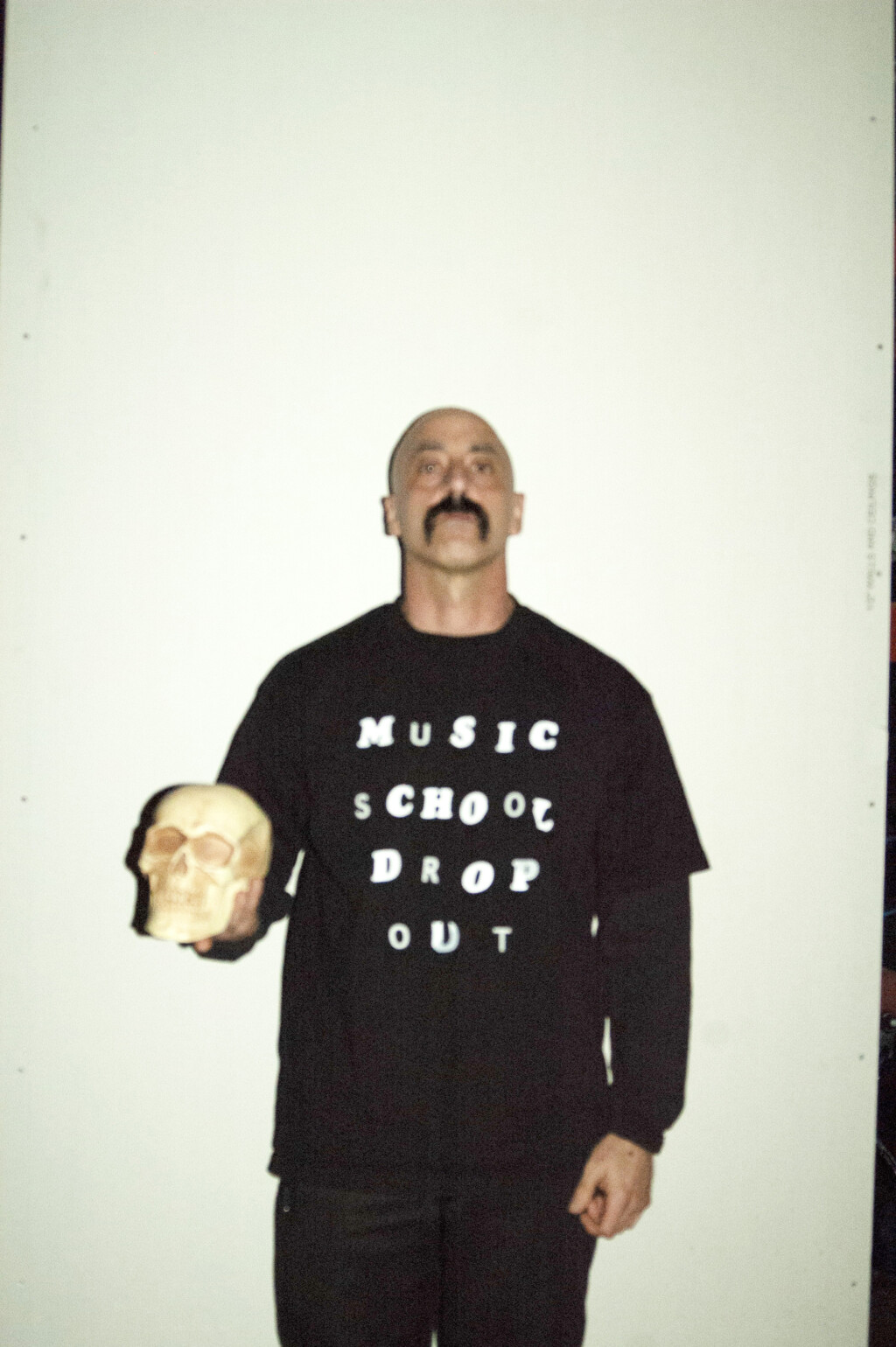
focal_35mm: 42
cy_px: 674
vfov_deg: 46.4
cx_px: 448
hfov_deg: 31.8
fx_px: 1571
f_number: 4.5
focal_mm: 28
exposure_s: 1/125
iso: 1600
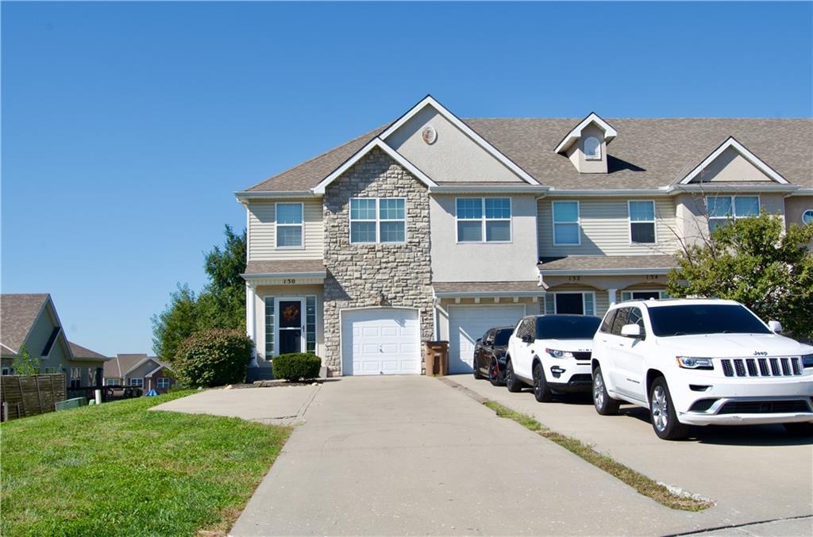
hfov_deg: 53.3
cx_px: 406
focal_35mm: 36
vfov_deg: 36.7
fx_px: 811
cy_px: 268
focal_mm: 24
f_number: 11
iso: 200
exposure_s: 1/200
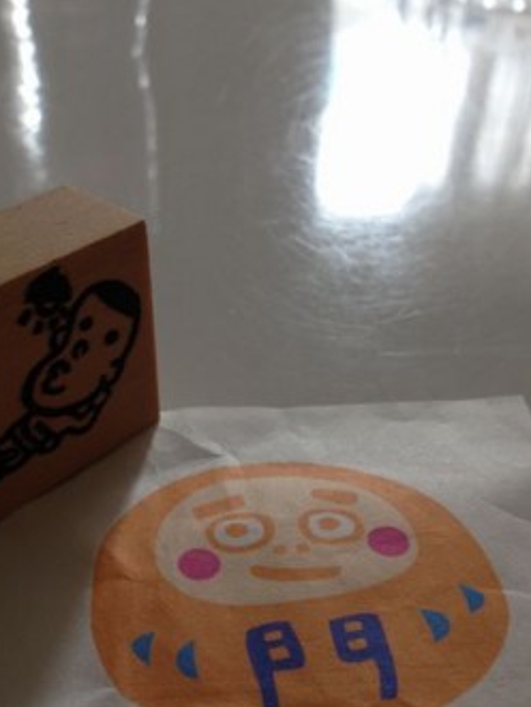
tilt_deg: -40.0
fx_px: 919
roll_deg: +0.0
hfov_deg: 32.1
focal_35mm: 45
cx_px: 195
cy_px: 463
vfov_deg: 41.6
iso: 50
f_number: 2.4
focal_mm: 4.12
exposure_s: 1/40
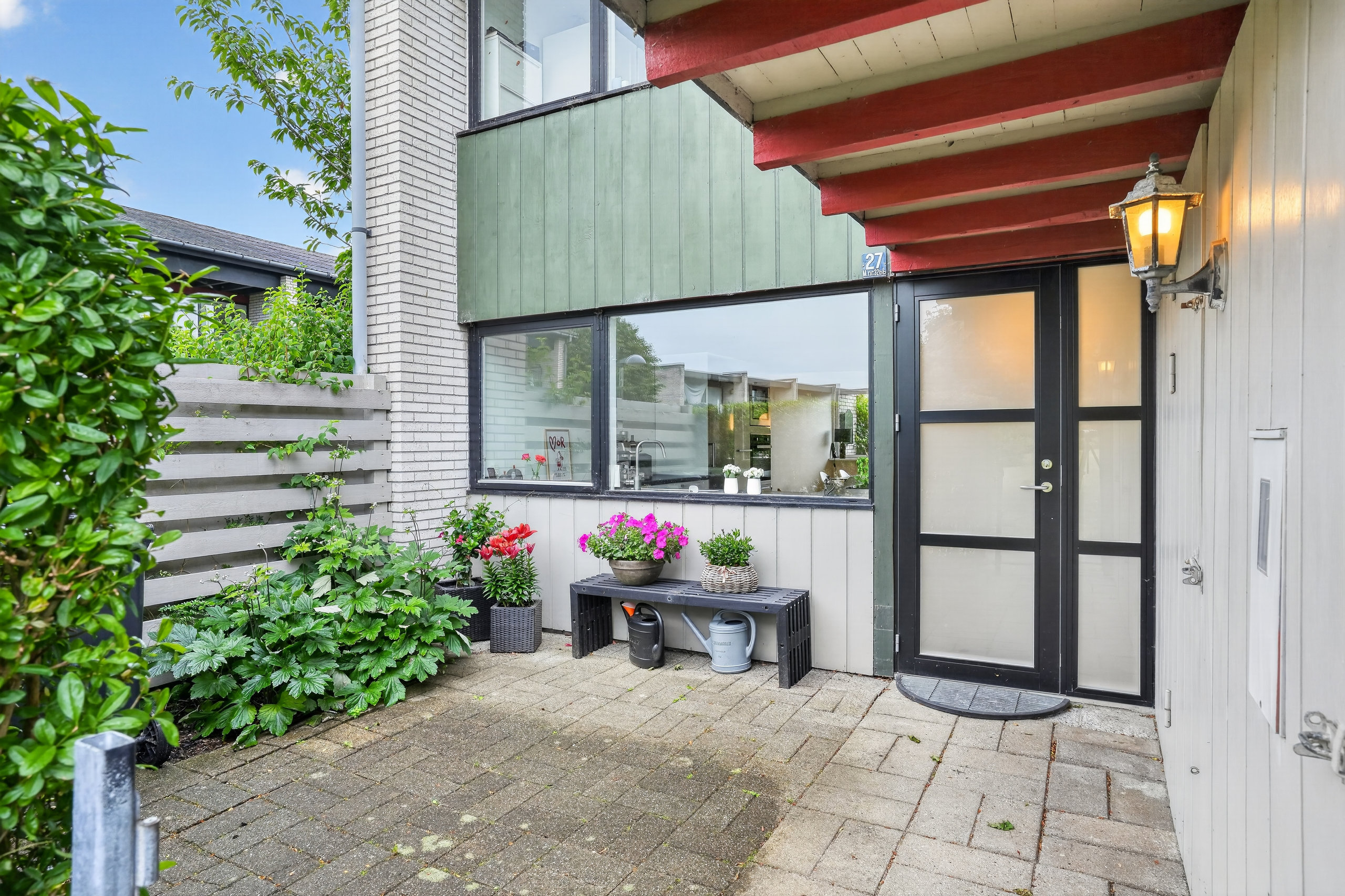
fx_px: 747
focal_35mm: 20
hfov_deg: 84.0
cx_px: 672
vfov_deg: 61.9
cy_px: 448
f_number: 8
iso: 400
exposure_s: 1/13
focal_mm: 20
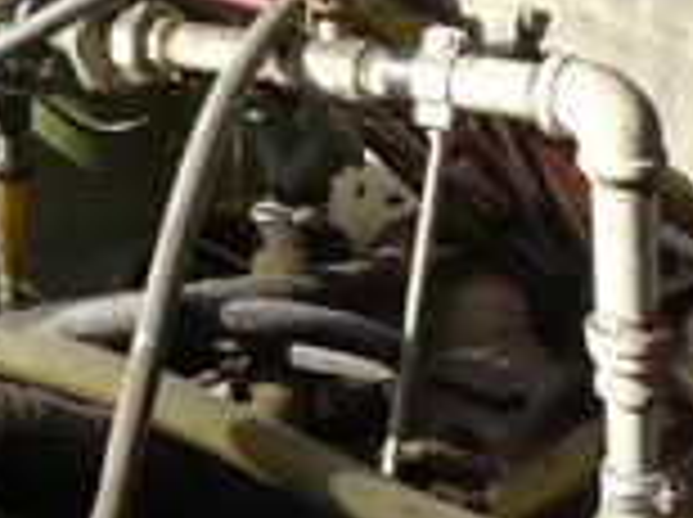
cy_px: 14
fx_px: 1299
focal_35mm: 65
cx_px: 76
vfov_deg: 21.8
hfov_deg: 28.8
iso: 125
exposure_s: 1/400
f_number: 3.3
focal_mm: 4.5
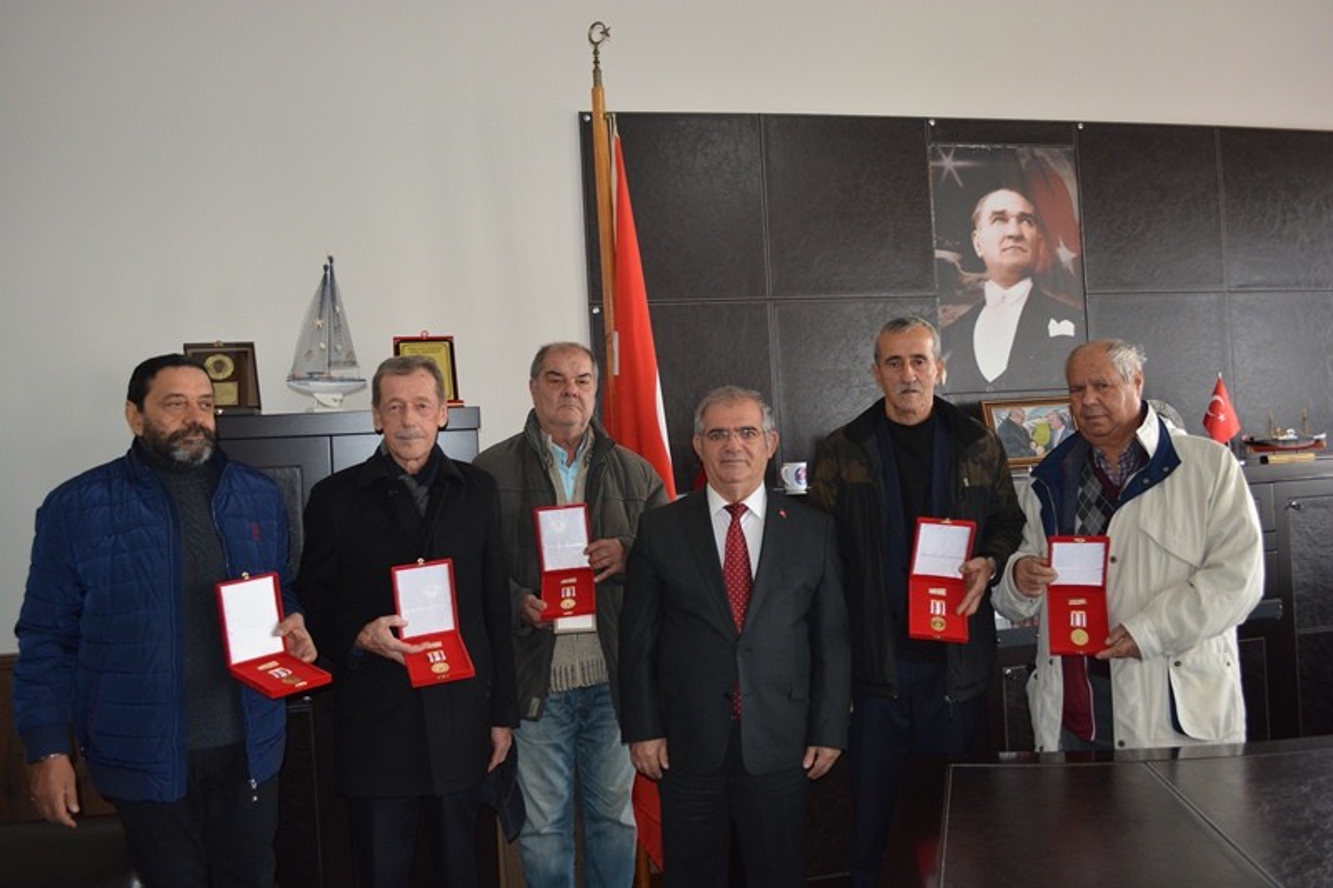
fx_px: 1111
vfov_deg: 43.6
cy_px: 444
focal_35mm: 30
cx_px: 666
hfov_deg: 61.9
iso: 640
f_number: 3.8
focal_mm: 20
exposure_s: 1/60
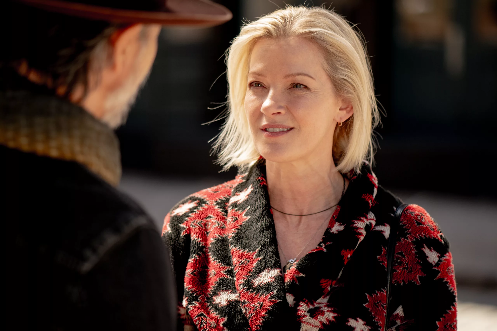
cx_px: 248
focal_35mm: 127
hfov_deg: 16.1
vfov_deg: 10.8
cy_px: 166
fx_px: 1753
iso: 200
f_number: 1.8
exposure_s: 1/2500
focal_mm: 85
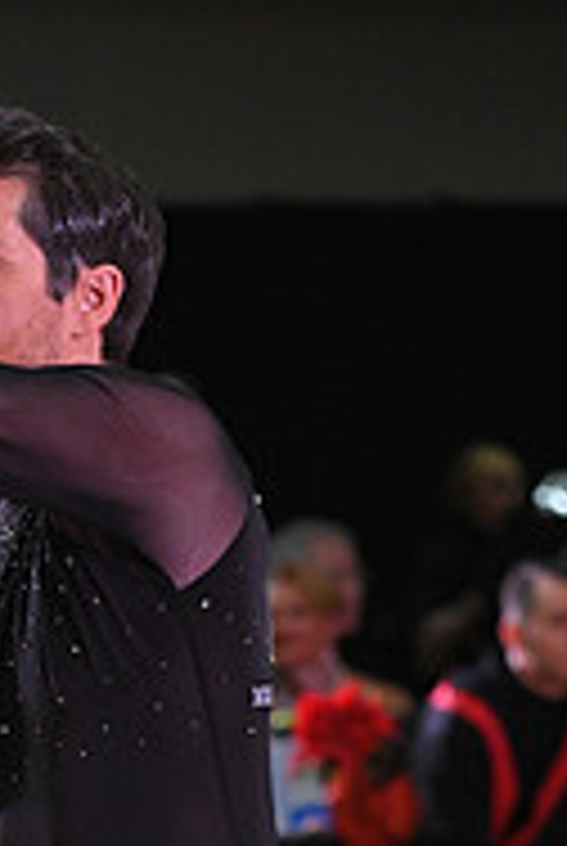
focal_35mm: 447
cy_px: 1202
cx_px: -218
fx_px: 10521
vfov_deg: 4.6
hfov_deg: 3.1
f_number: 5
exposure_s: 1/320
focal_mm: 145
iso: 2000
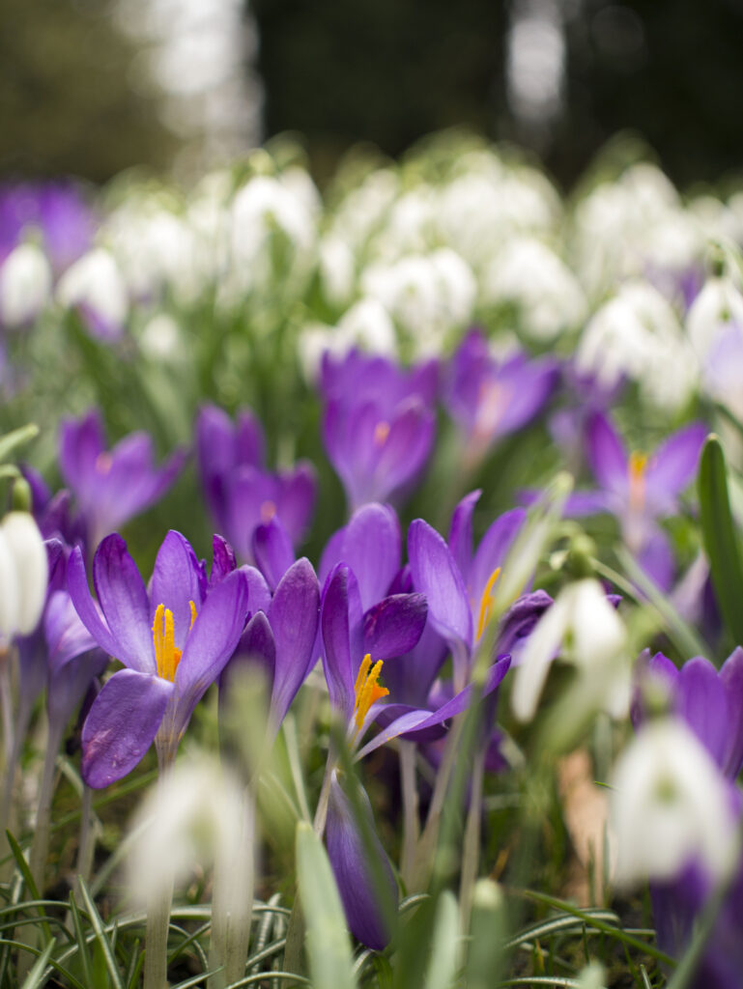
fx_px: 1716
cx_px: 372
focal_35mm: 60
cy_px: 494
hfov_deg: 24.4
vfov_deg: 32.2
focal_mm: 30
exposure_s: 1/200
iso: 200
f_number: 2.8
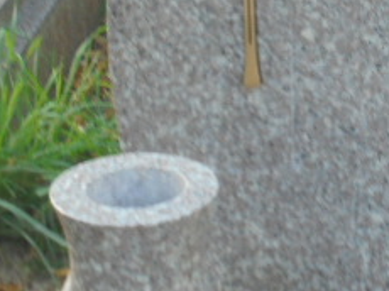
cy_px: 7
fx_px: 1751
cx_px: 423
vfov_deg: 9.4
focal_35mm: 156
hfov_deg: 12.5
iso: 250
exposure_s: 1/30
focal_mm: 10.1
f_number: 5.2
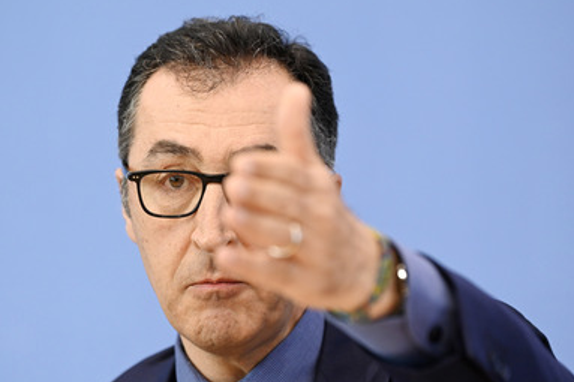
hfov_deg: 10.0
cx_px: 242
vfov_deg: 6.7
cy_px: 216
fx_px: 3283
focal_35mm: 206
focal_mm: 175
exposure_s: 1/1000
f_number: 4
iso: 2500
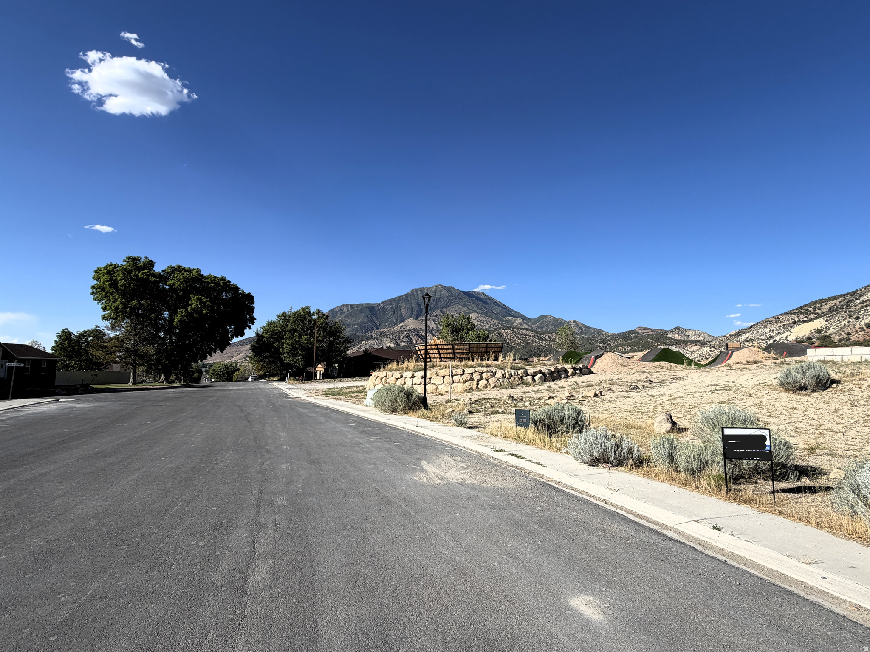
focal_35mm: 18
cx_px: 435
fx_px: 452
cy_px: 326
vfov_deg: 71.6
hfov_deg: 87.8
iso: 20
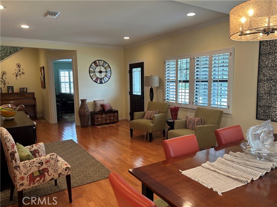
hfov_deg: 67.3
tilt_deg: -6.8
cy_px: 104
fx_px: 208
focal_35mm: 26
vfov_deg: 53.1
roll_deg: +0.7
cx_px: 138
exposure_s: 1/60
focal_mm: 5.7
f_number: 1.5
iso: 80
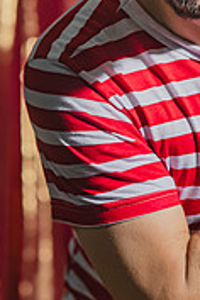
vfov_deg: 9.5
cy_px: 103
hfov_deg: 6.3
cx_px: 216
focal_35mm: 216
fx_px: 1800
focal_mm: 85
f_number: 2.5
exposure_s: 1/200
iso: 125
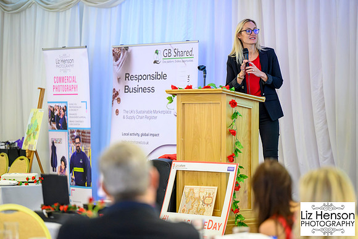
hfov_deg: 14.6
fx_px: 1401
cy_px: 120
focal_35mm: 141
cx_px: 179
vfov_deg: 9.7
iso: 12800
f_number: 2.8
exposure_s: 1/200
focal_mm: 140
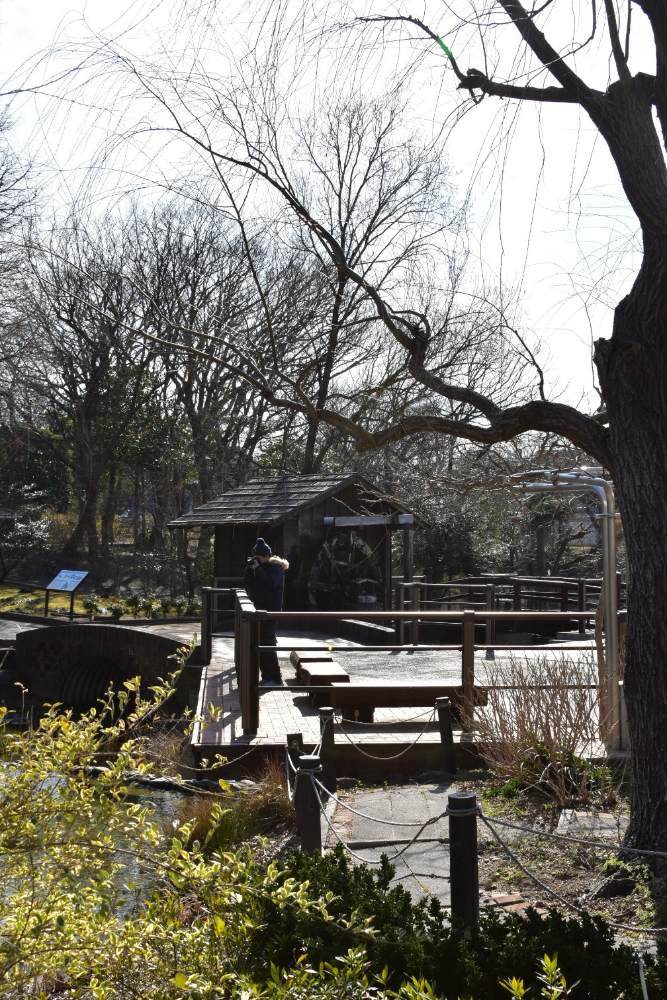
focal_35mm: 45
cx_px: 351
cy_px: 522
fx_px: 1251
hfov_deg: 29.9
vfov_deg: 43.6
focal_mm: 28
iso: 250
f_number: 10
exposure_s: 1/320
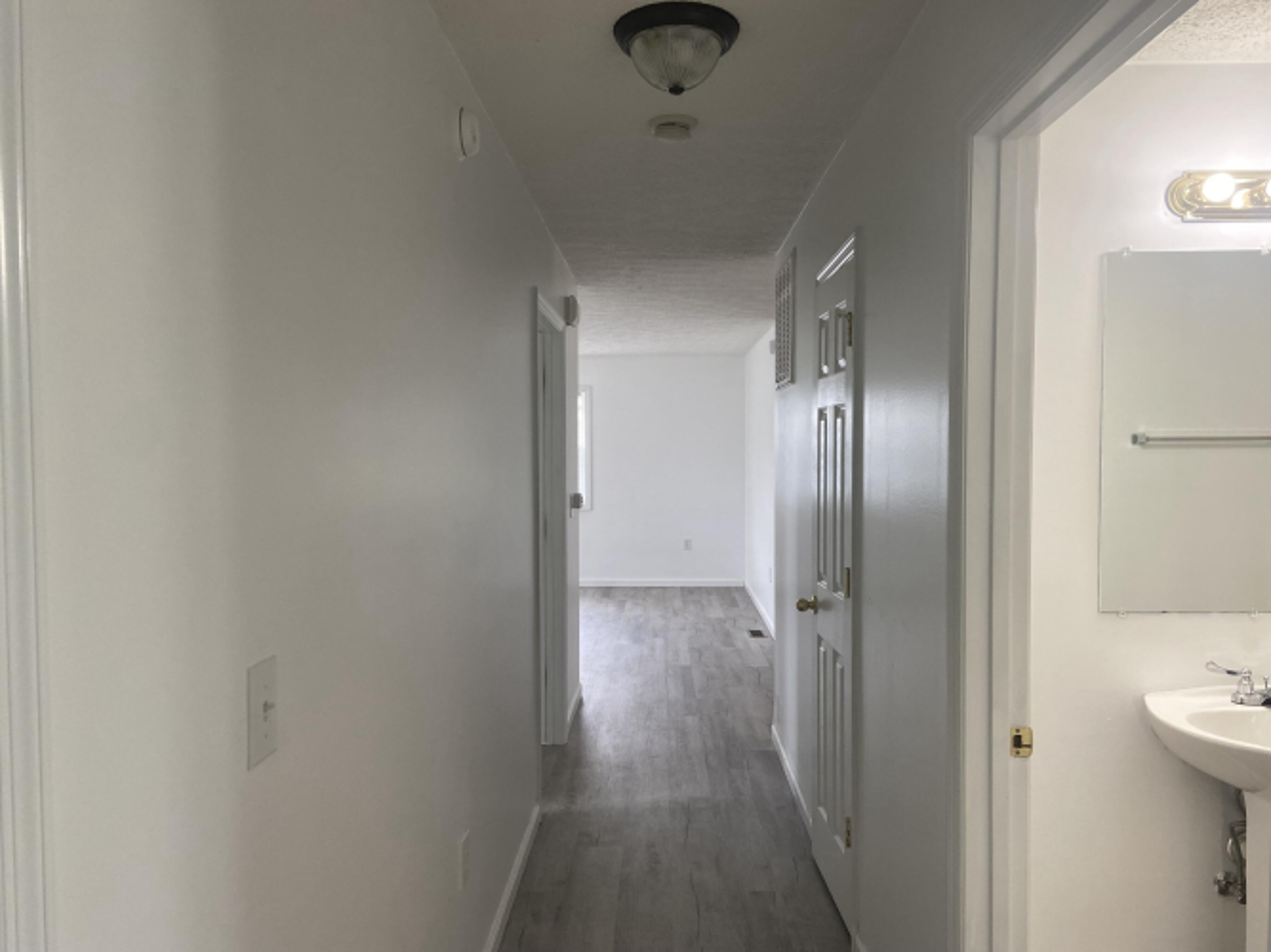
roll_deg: +0.3
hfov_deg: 67.3
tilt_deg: -4.6
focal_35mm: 26
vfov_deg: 53.0
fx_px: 954
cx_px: 636
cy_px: 476
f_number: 1.8
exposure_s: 1/121
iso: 125
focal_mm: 4.25
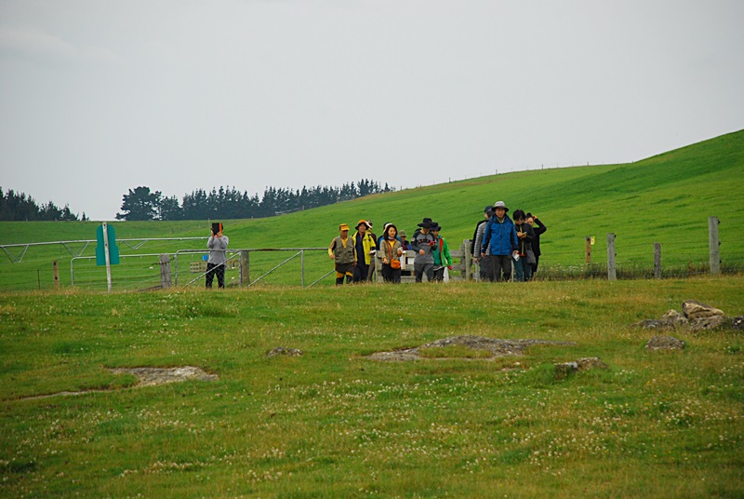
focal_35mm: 202
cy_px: 250
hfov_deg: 10.1
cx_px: 372
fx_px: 4191
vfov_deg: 6.8
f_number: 6.3
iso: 400
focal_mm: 135
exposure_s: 1/640
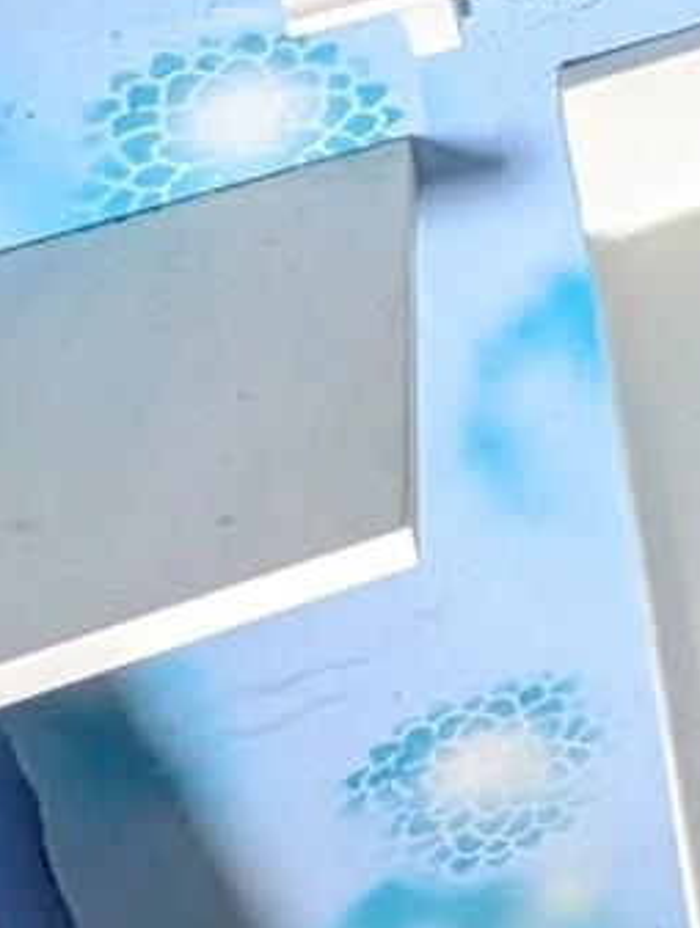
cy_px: -763
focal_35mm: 82
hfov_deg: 12.4
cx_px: 1855
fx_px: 2204
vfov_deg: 18.4
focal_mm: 2.02
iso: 179
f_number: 1.7
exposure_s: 1/127
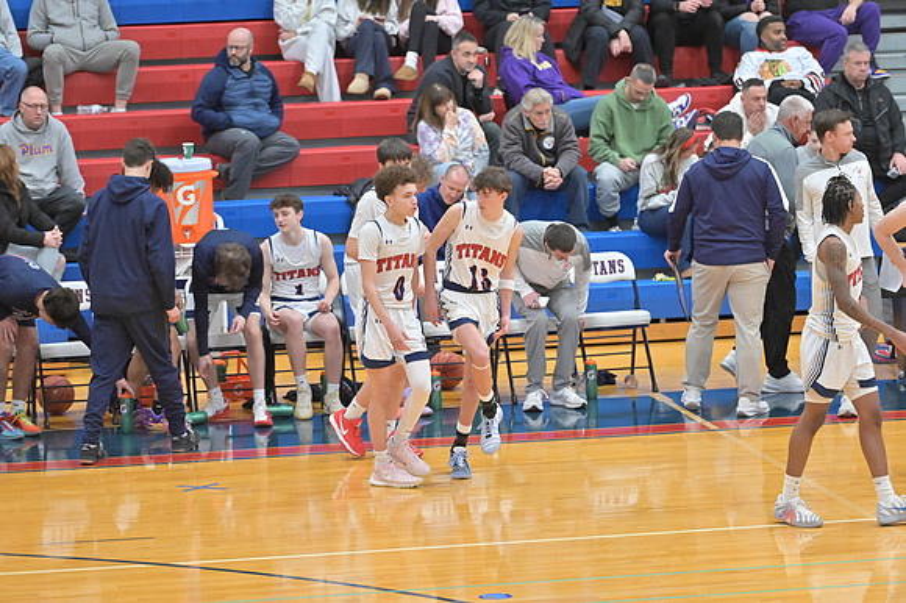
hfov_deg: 10.6
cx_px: 453
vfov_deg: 7.0
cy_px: 302
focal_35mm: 195
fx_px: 4905
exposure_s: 1/800
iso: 8000
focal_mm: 195
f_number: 4
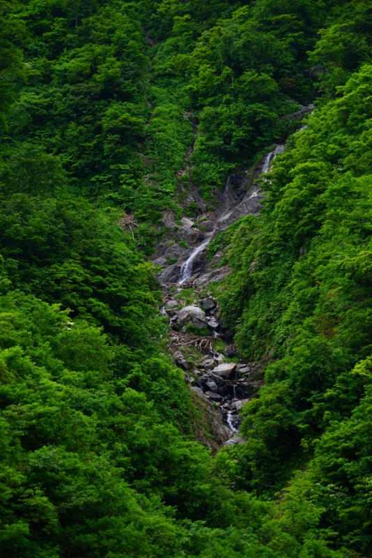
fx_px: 1951
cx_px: 186
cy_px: 279
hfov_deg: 10.9
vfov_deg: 16.3
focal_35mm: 126
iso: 320
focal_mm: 126
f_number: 6.3
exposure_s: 1/160
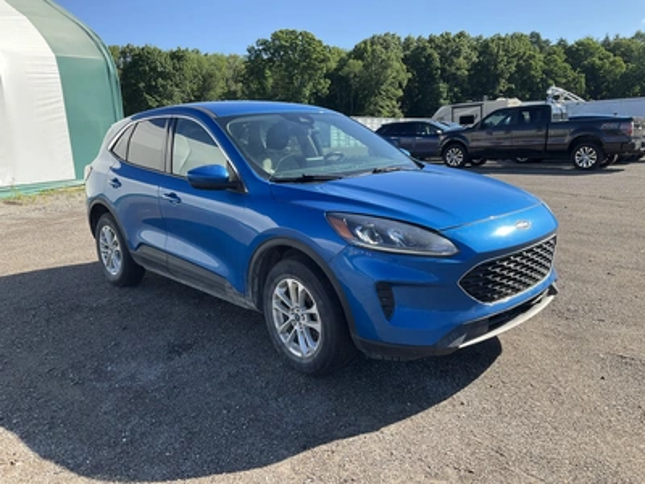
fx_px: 540
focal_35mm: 29
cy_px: 242
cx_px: 322
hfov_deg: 61.7
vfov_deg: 48.2
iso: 25
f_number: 1.8
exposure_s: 1/666
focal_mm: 3
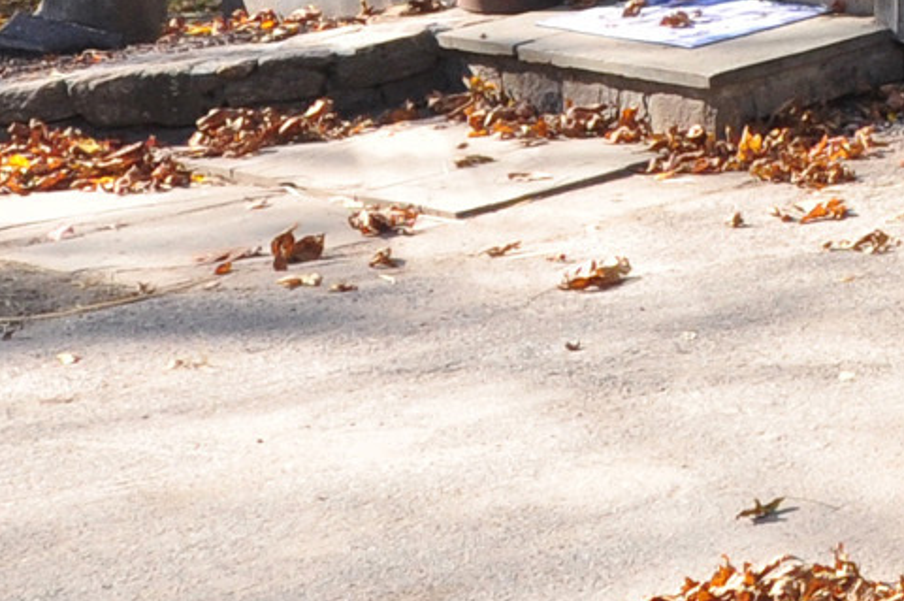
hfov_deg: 11.5
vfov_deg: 8.9
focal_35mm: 145
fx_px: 3637
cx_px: 2230
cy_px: -622
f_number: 8
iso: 320
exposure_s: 1/200
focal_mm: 16
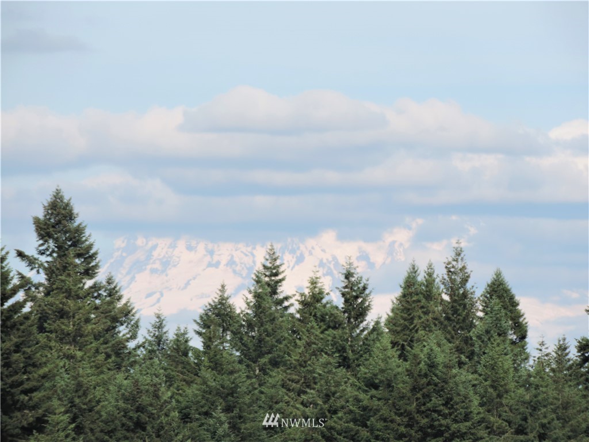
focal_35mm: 435
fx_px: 7402
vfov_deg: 3.4
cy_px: 221
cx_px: 294
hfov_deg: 4.6
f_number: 4.9
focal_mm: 77.5
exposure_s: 1/500
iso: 80
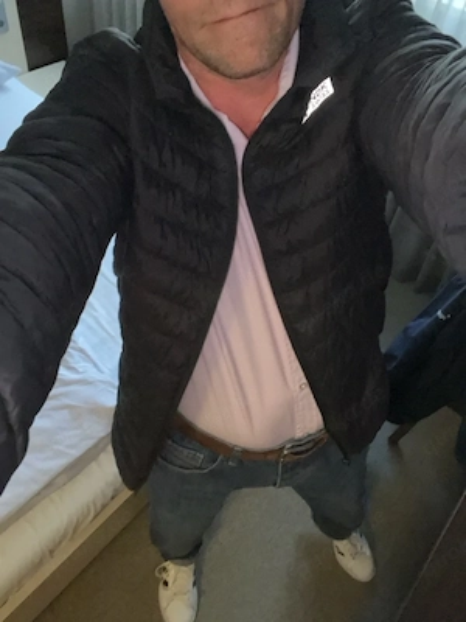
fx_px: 538
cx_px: 233
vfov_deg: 60.0
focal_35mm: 30
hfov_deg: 46.8
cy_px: 311
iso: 1000
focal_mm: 2.71
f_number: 2.2
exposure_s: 1/18
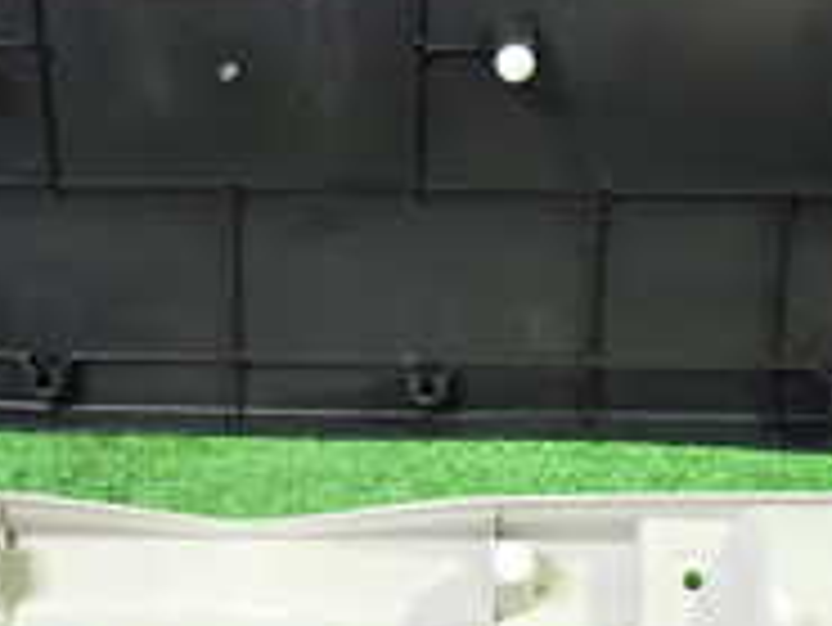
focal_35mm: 81
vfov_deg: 18.2
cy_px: 410
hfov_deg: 24.0
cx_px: 306
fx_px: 1948
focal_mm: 4.5
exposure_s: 1/30
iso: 500
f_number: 2
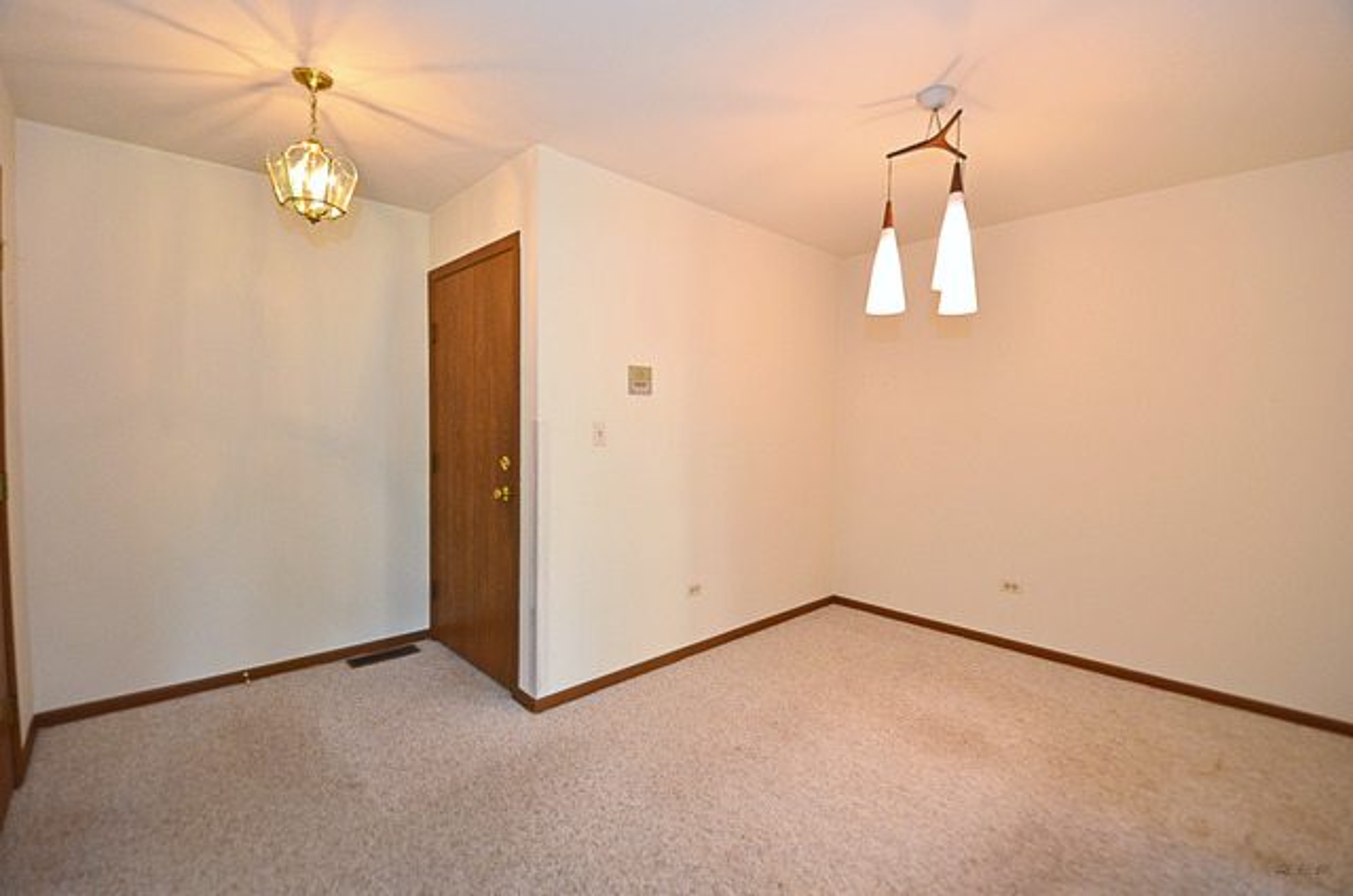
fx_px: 563
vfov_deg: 77.1
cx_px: 676
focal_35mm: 15
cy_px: 448
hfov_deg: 100.5
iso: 800
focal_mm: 10
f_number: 4.5
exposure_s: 1/60
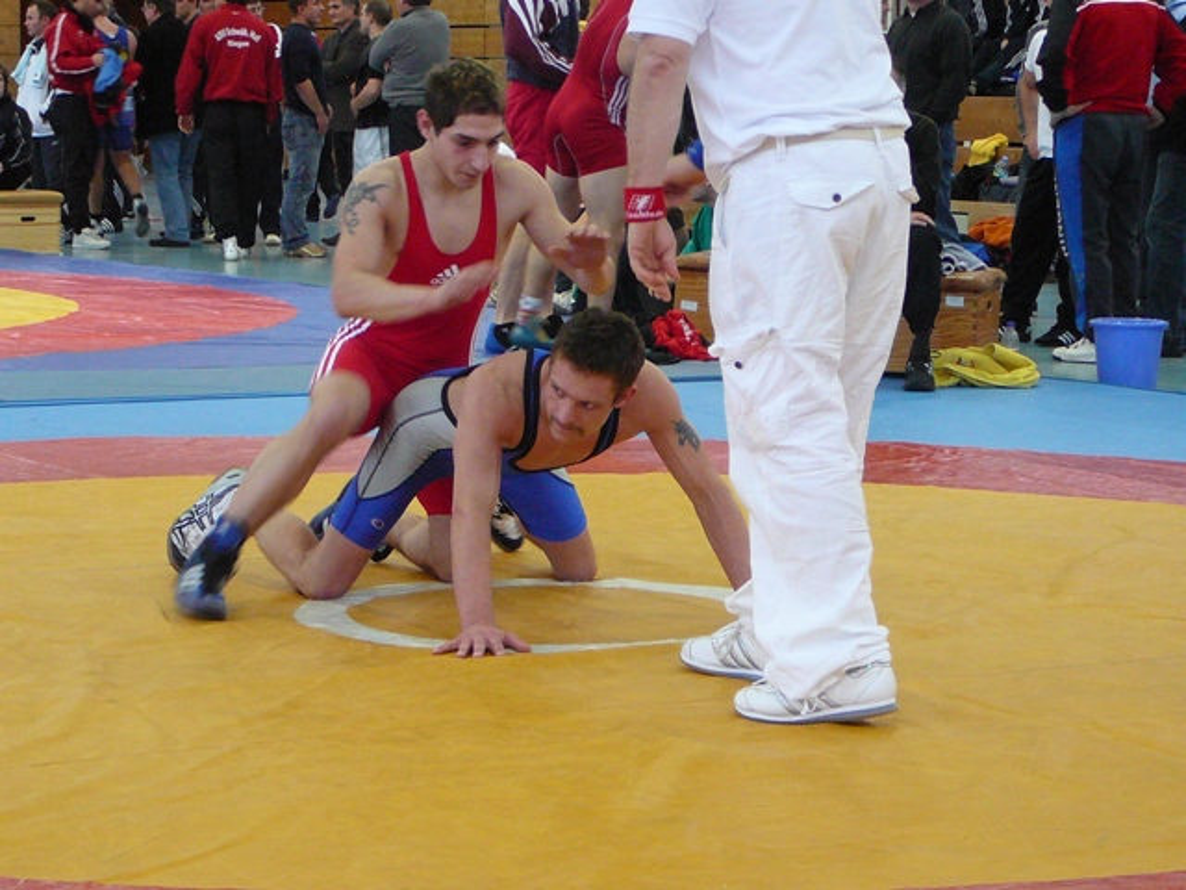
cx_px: 593
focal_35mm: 103
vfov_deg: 14.4
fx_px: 3529
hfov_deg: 19.1
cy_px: 445
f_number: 3.8
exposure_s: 1/30
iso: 250
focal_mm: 12.2
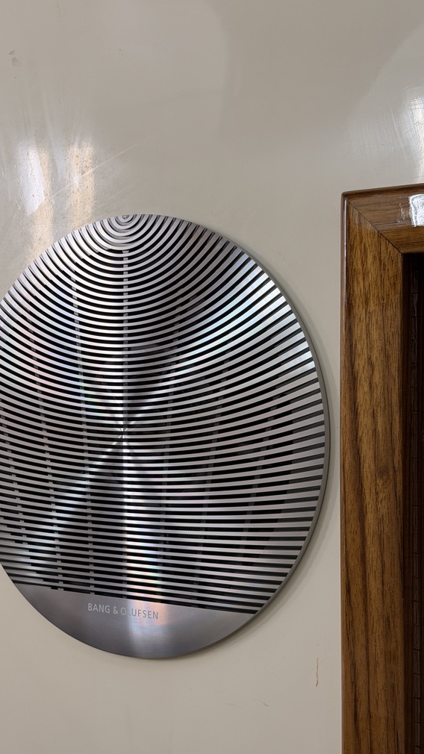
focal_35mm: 53
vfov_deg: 39.2
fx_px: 1059
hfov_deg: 22.6
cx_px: 163
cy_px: 376
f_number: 1.78
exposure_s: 1/120
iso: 100
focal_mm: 6.76
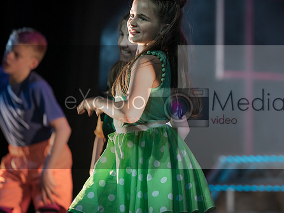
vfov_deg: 4.9
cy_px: 77
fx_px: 2460
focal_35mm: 300
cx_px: 215
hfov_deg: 6.6
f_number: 2.8
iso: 500
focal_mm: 200
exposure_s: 1/125
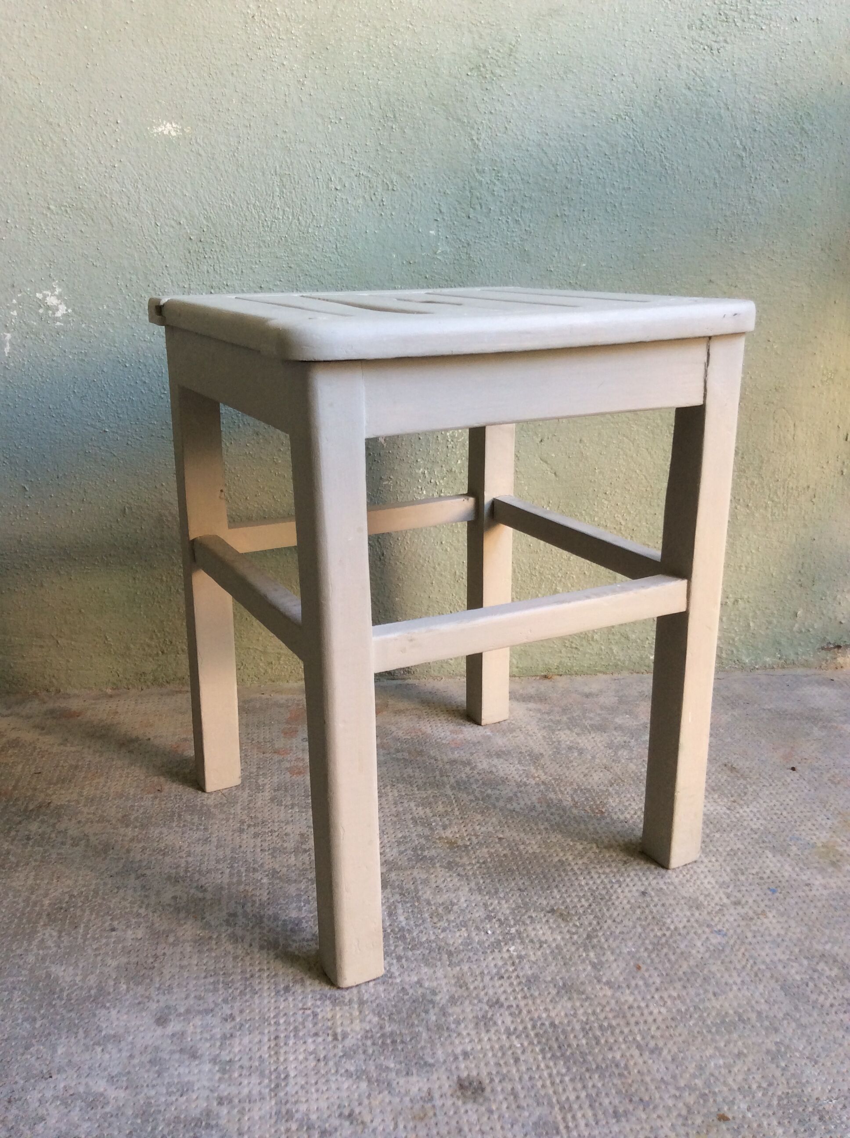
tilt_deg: -16.0
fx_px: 1050
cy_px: 569
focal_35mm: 32
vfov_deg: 56.9
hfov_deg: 44.1
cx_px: 425
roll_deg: +0.6
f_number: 2.4
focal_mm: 3.3
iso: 40
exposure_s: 1/33
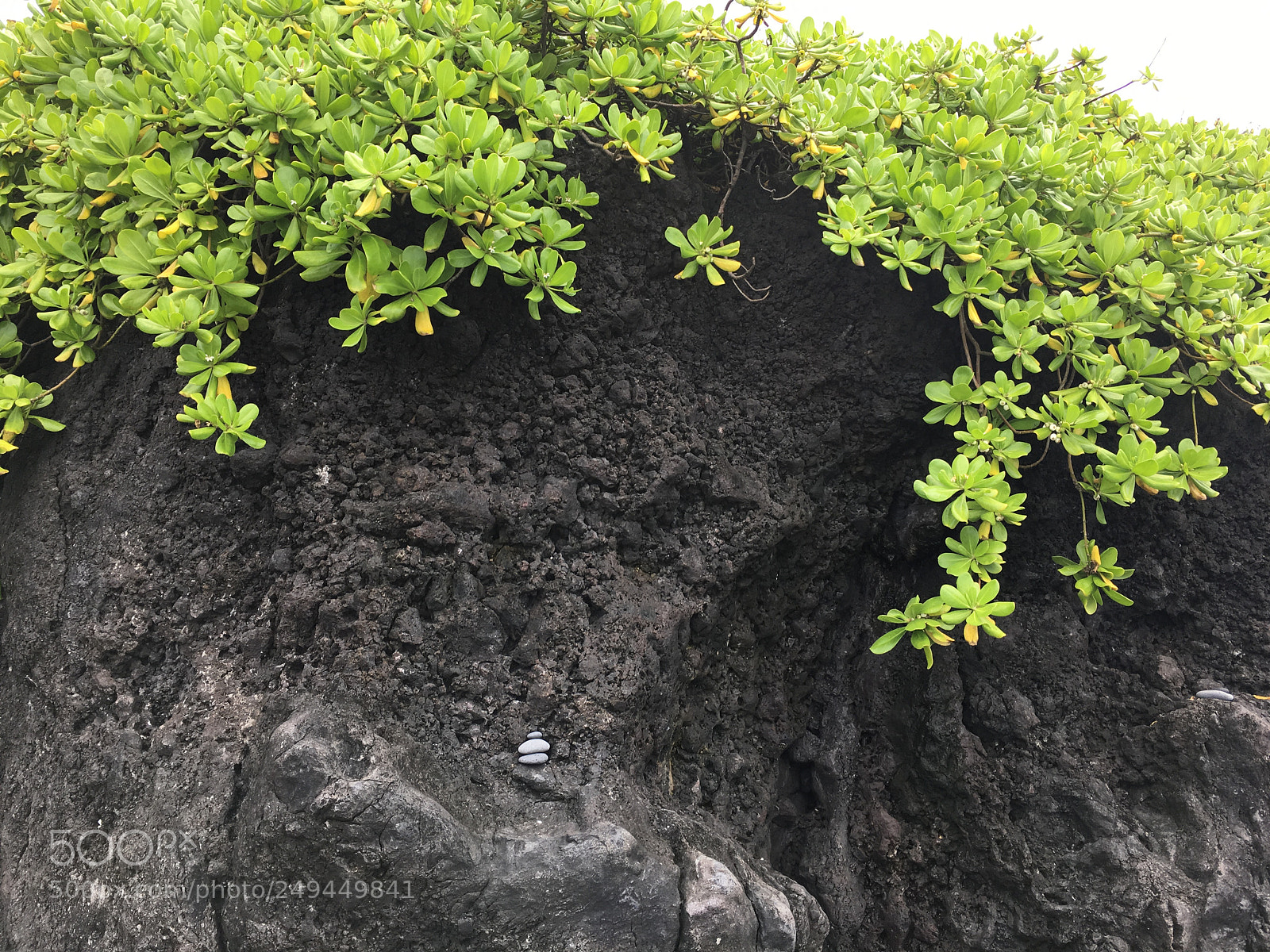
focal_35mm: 29
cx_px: 635
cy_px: 476
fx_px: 1064
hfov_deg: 61.7
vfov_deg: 48.2
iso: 25
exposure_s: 1/194
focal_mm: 4.15
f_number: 2.2
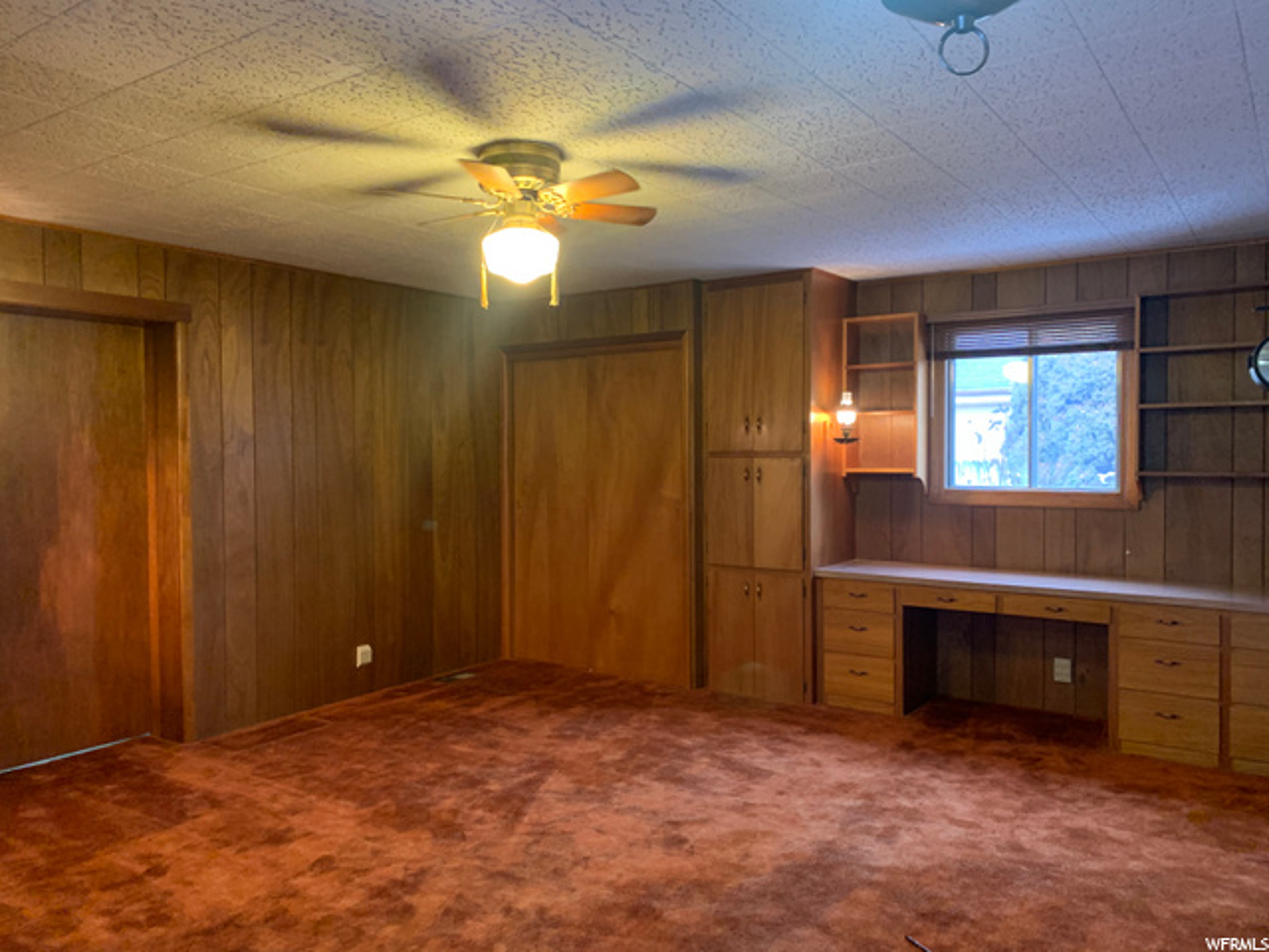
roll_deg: +0.2
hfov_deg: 67.3
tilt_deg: -2.3
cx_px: 634
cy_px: 476
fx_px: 953
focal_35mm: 26
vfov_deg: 53.1
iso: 400
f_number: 1.8
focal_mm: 4.25
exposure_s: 1/40
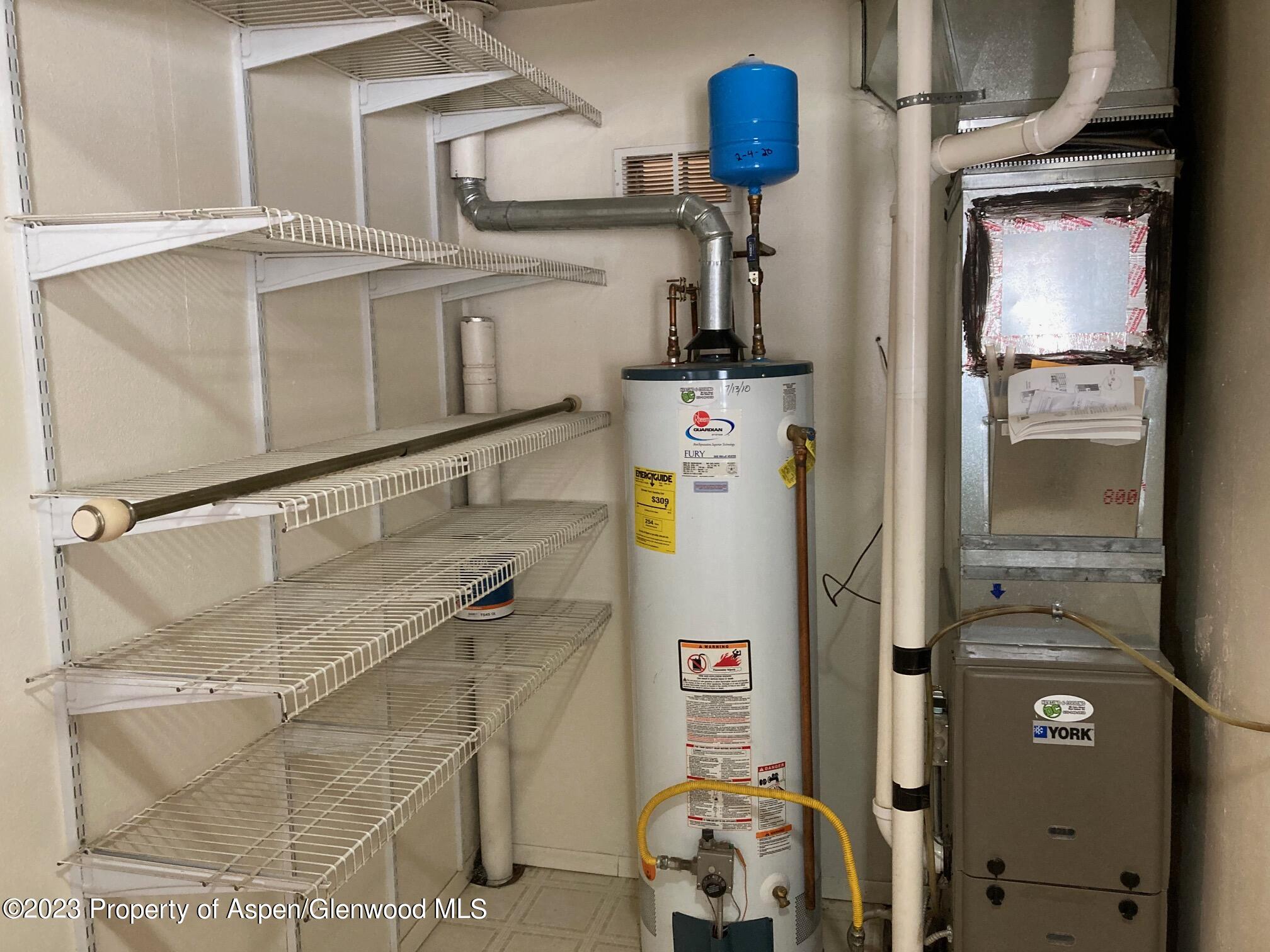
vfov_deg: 49.7
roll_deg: +0.7
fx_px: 1027
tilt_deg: -5.7
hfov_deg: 63.4
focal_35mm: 28
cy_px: 476
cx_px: 635
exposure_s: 1/40
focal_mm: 3.99
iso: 250
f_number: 1.8
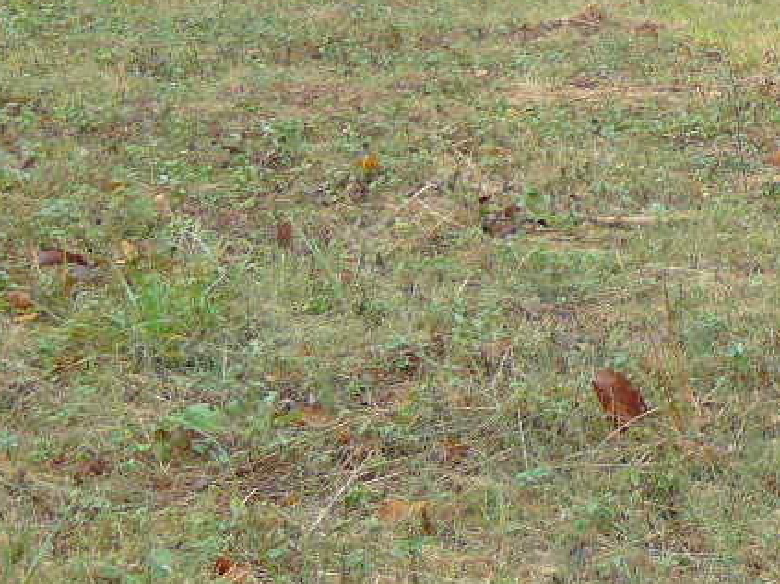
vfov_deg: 13.1
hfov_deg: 17.0
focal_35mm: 109
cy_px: -173
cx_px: 1012
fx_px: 2455
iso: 100
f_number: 2.8
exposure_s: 1/100
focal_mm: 6
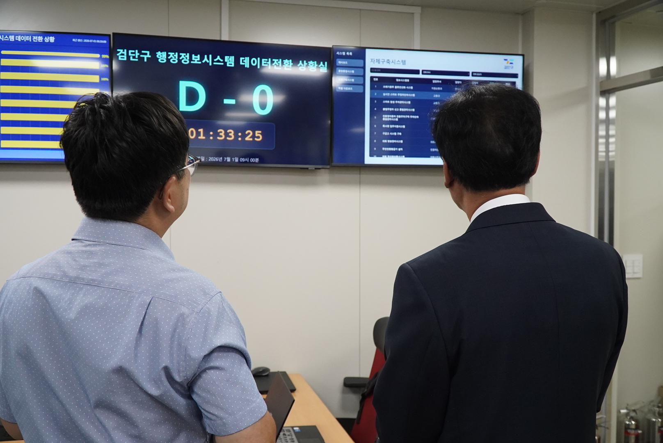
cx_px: 332
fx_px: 608
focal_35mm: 33
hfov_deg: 57.2
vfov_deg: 40.0
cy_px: 222
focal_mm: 22
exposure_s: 1/400
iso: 2500
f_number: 4
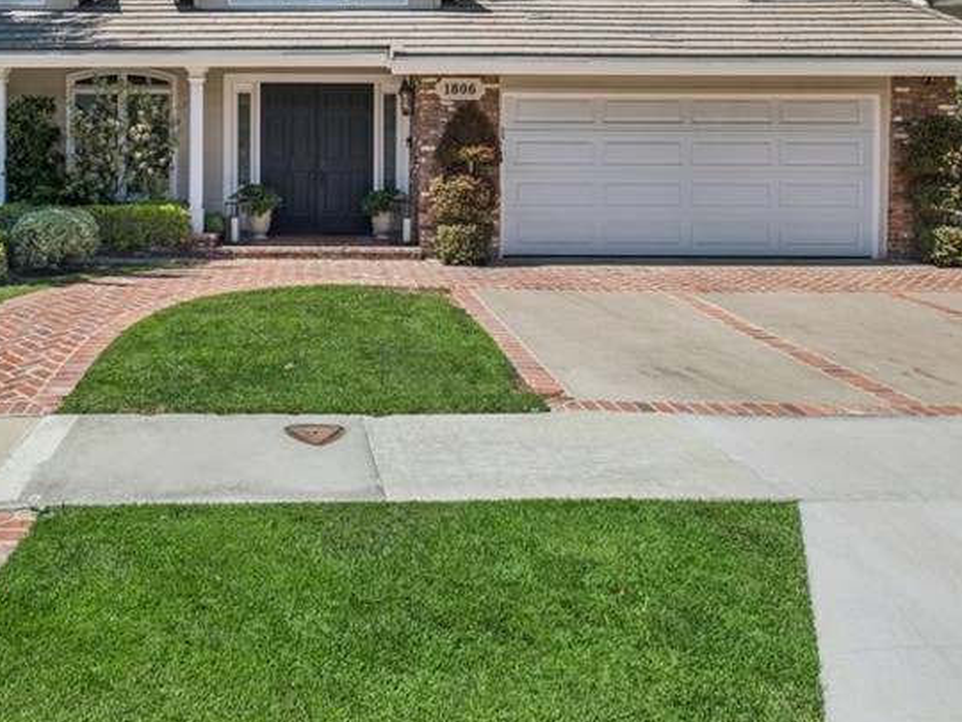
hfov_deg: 56.6
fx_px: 862
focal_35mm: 31
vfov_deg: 43.9
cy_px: 176
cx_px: 294
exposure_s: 1/350
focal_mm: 11
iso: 160
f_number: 8
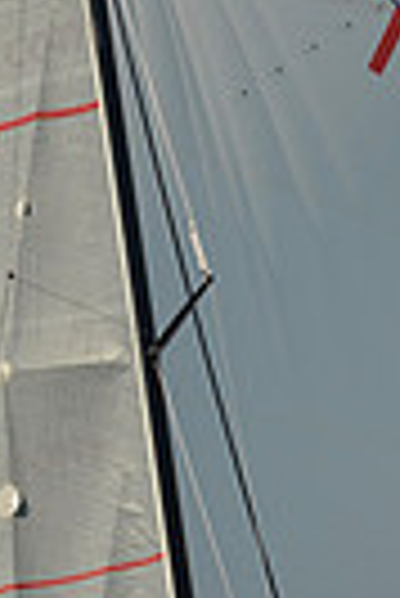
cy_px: 683
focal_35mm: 327
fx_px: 5435
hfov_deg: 4.2
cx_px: 335
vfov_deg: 6.3
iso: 200
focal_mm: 75
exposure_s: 1/1600
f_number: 8
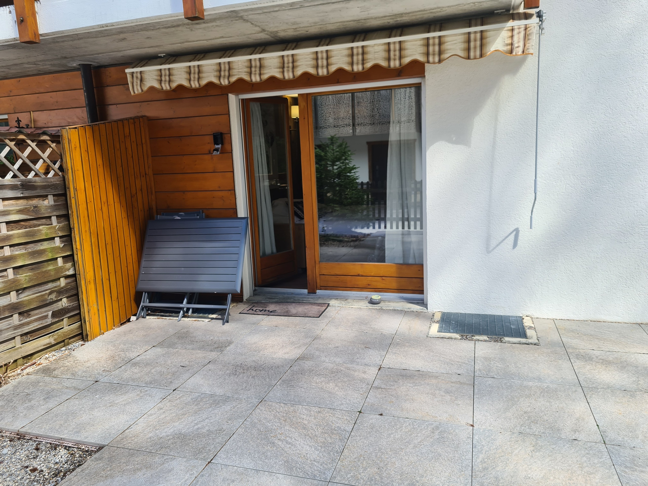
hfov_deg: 67.3
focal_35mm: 26
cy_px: 243
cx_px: 324
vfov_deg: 53.1
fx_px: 487
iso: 50
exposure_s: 1/387
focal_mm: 5.4
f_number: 1.8
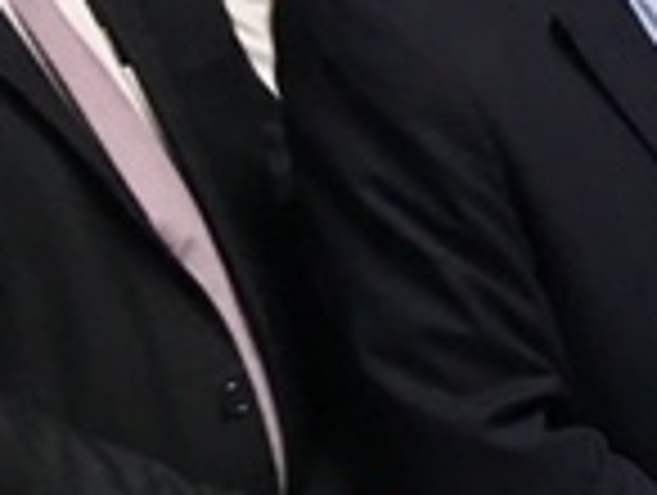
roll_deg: +0.9
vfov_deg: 11.5
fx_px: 2414
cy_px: 531
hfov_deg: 13.0
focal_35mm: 127
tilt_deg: -15.9
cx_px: 1408
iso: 125
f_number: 2.2
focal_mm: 4.15
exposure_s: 1/33
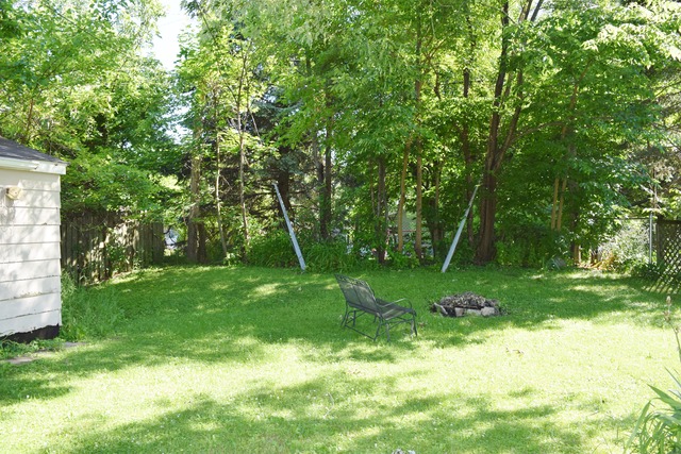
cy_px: 227
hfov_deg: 67.4
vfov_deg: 48.0
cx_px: 340
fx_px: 511
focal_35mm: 27
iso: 140
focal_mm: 18
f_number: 5.6
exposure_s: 1/125
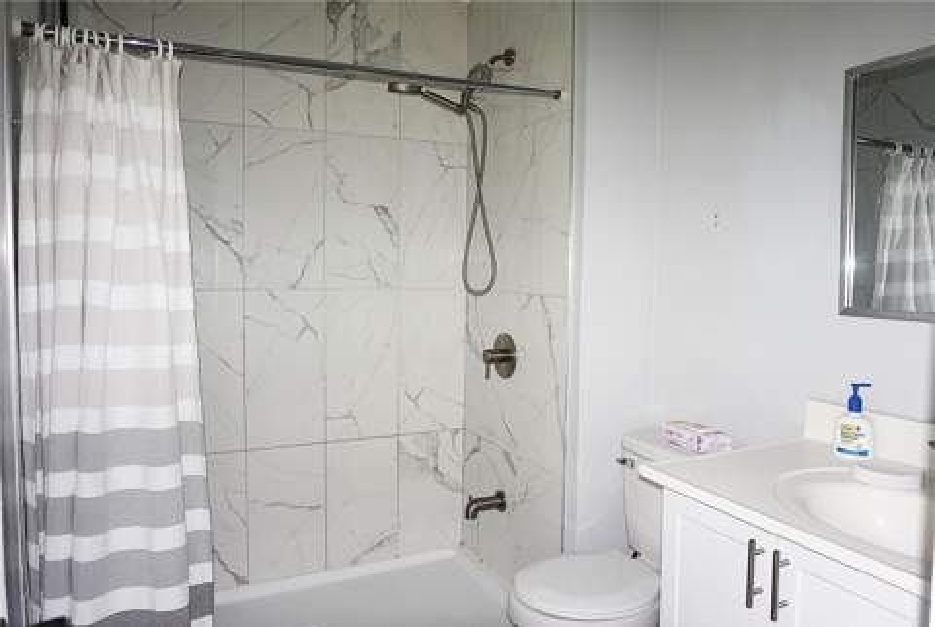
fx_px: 664
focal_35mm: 26
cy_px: 314
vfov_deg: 50.6
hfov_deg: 70.3
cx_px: 468
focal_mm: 17
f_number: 3.5
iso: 320
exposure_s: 1/60
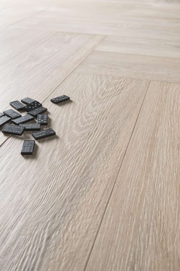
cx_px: 90
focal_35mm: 48
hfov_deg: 28.1
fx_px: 360
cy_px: 136
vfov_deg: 41.1
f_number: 16
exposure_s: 5
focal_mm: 48
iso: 100
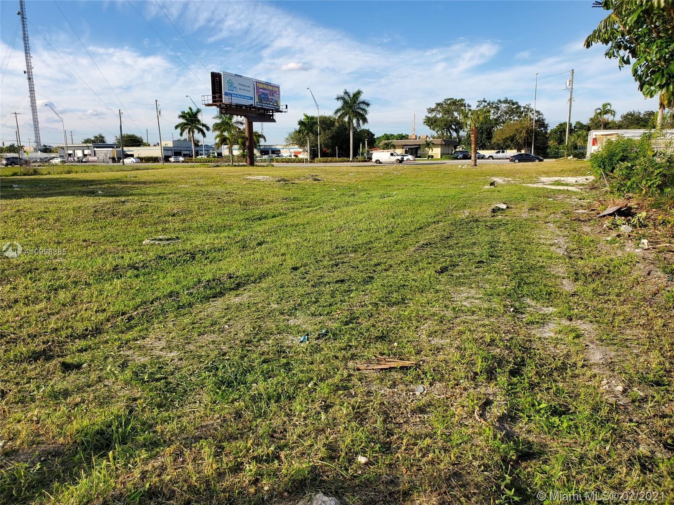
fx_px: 506
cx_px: 337
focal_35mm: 26
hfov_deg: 67.3
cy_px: 252
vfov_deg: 53.1
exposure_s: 1/1126
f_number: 2.4
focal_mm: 4.3
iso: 50
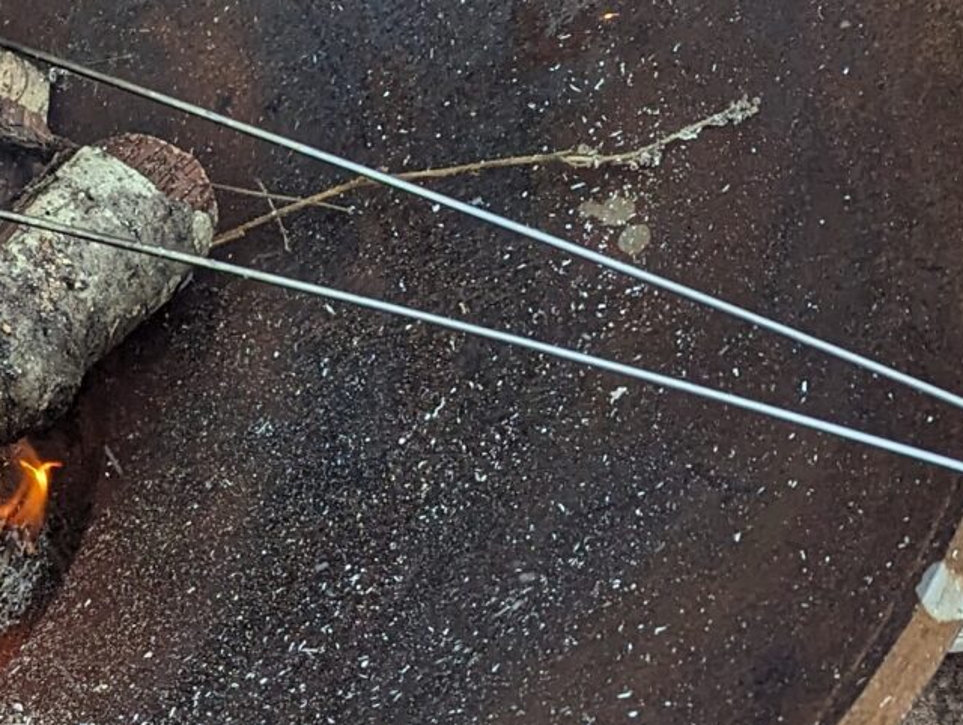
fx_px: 2675
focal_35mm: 96
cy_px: 415
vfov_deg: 15.4
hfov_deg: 19.4
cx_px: -147
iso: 574
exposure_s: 1/366
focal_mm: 6.81
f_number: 1.85
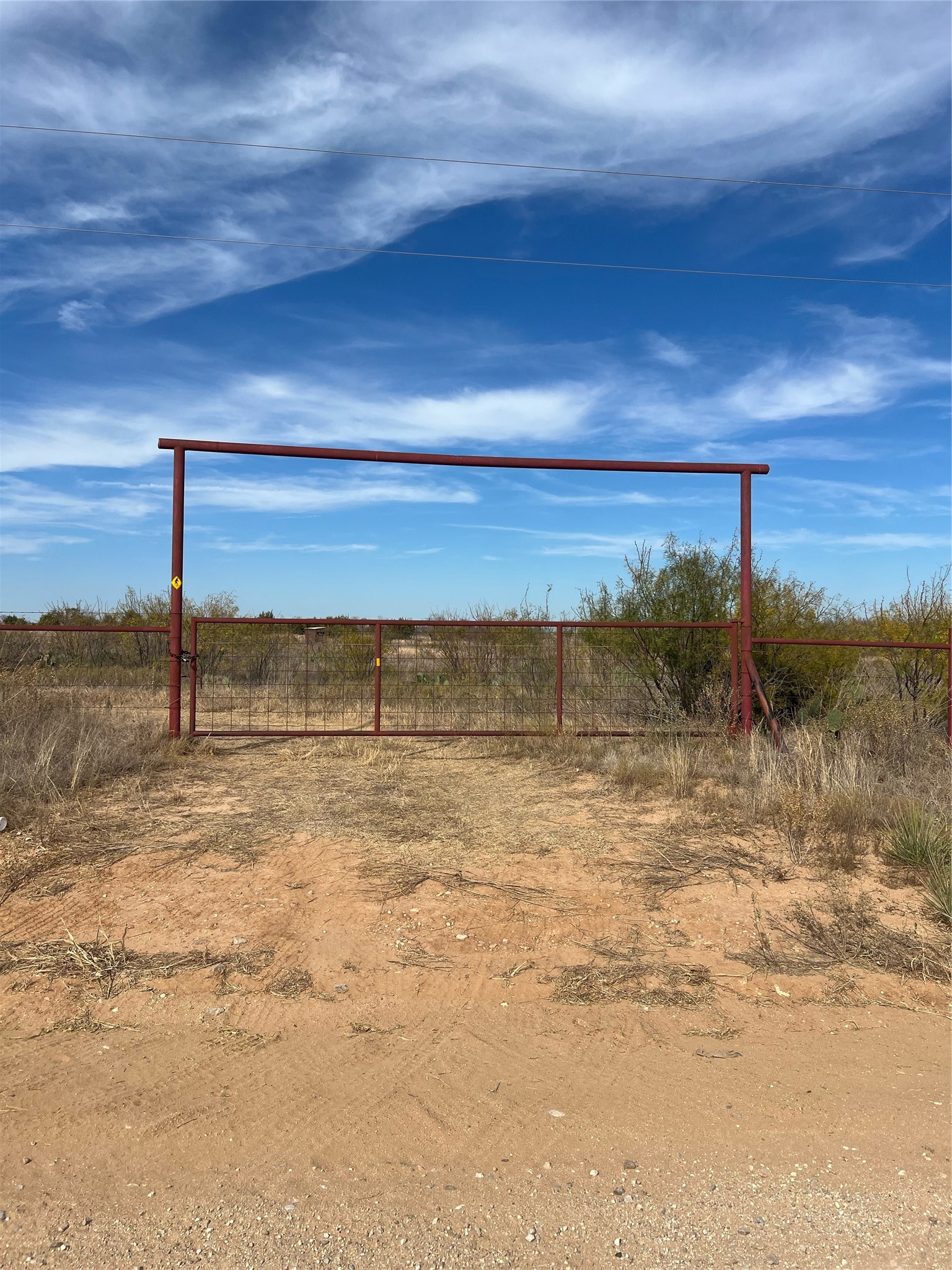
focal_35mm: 26
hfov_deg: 53.1
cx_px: 476
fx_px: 953
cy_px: 635
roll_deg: -0.7
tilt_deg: +0.5
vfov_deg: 67.3
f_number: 1.5
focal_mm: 5.7
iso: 50
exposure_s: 1/6993
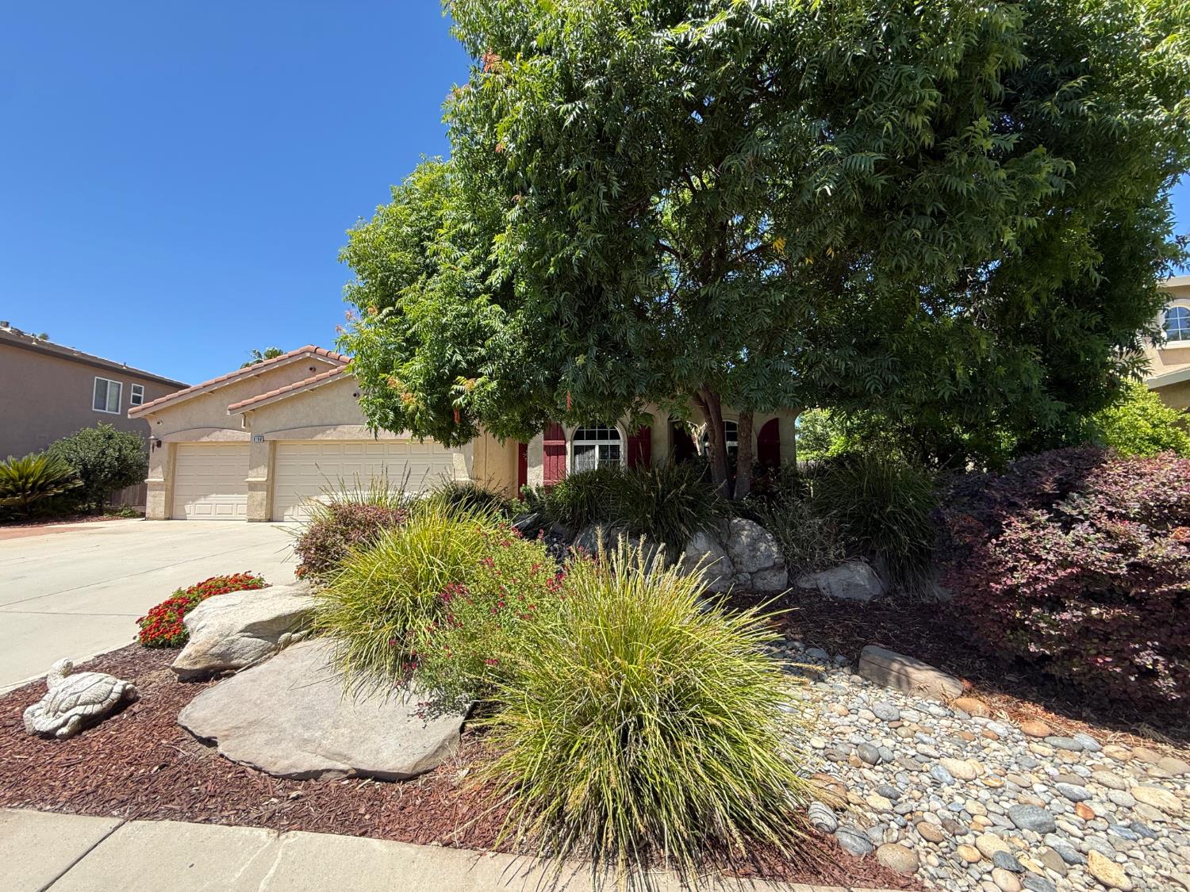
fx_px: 481
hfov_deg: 102.1
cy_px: 446
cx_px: 595
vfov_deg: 85.7
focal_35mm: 14
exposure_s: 1/549
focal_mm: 2.22
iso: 50
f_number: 2.2
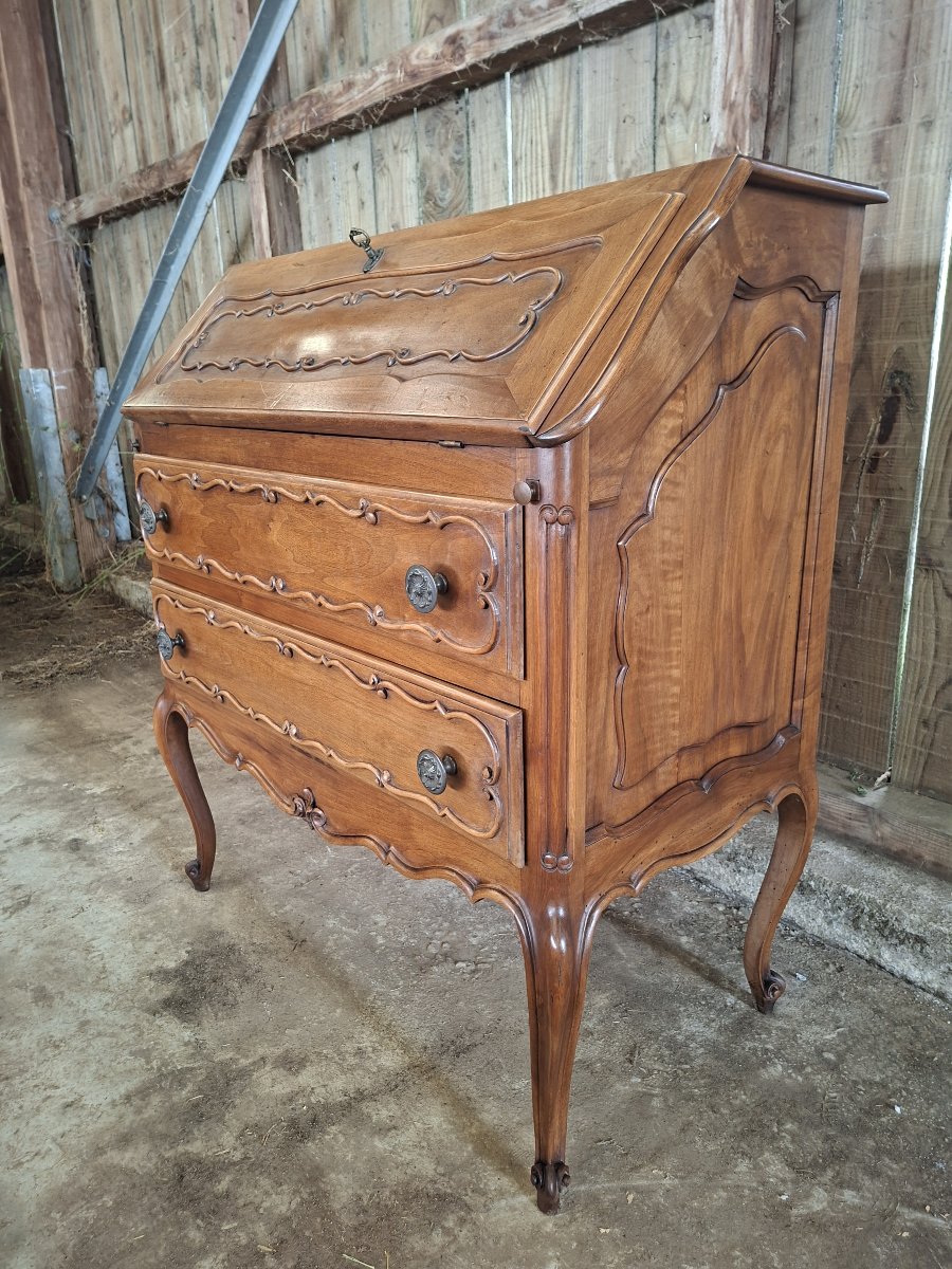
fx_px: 843
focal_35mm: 23
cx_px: 476
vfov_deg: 73.9
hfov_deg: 58.9
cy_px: 634
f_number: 1.8
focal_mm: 5.54
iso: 250
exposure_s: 1/33
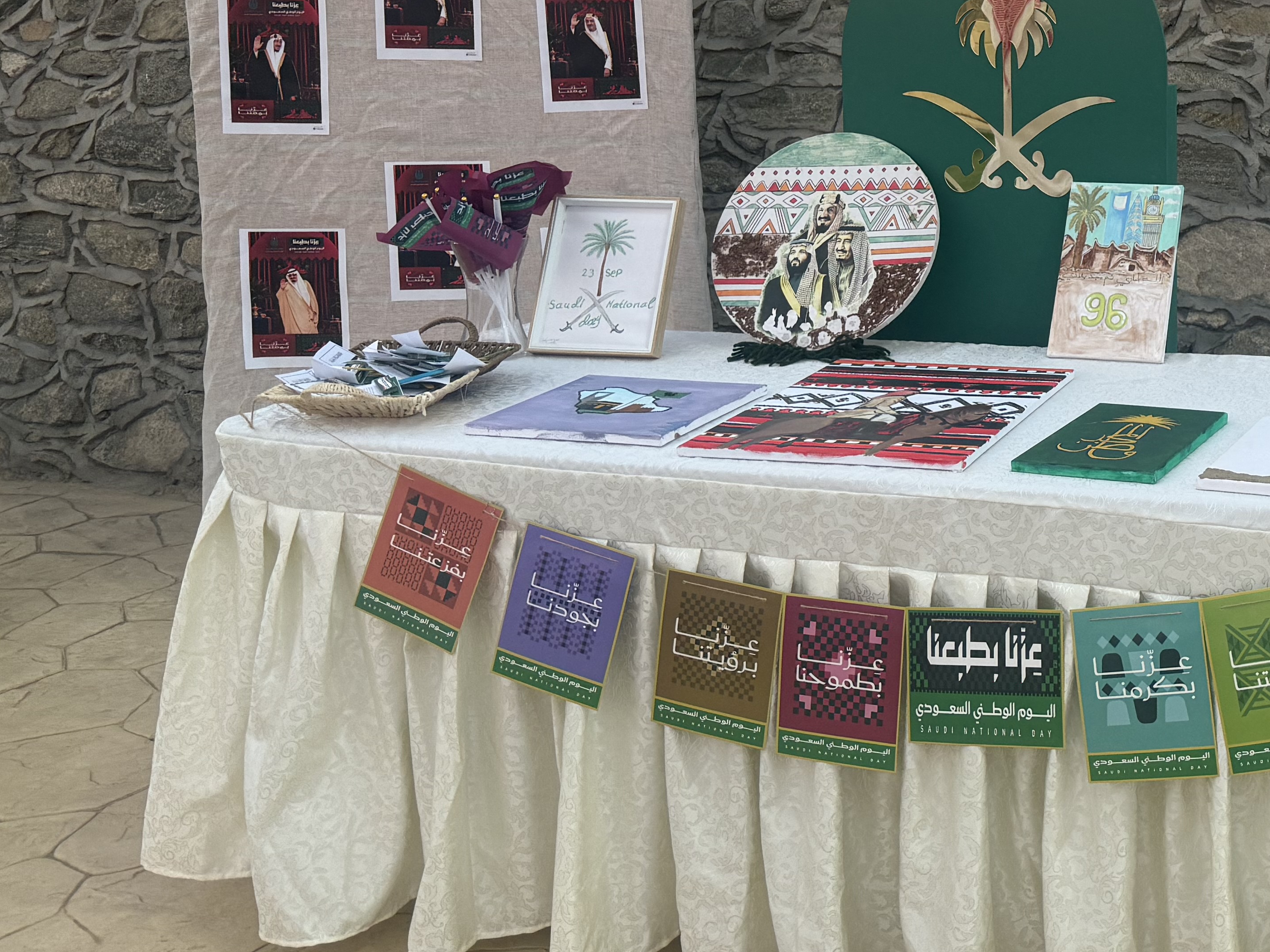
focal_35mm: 48
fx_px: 1761
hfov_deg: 36.1
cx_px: 1240
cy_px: 134
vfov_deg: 29.3
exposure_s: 1/120
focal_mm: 6.76
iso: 125
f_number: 1.78
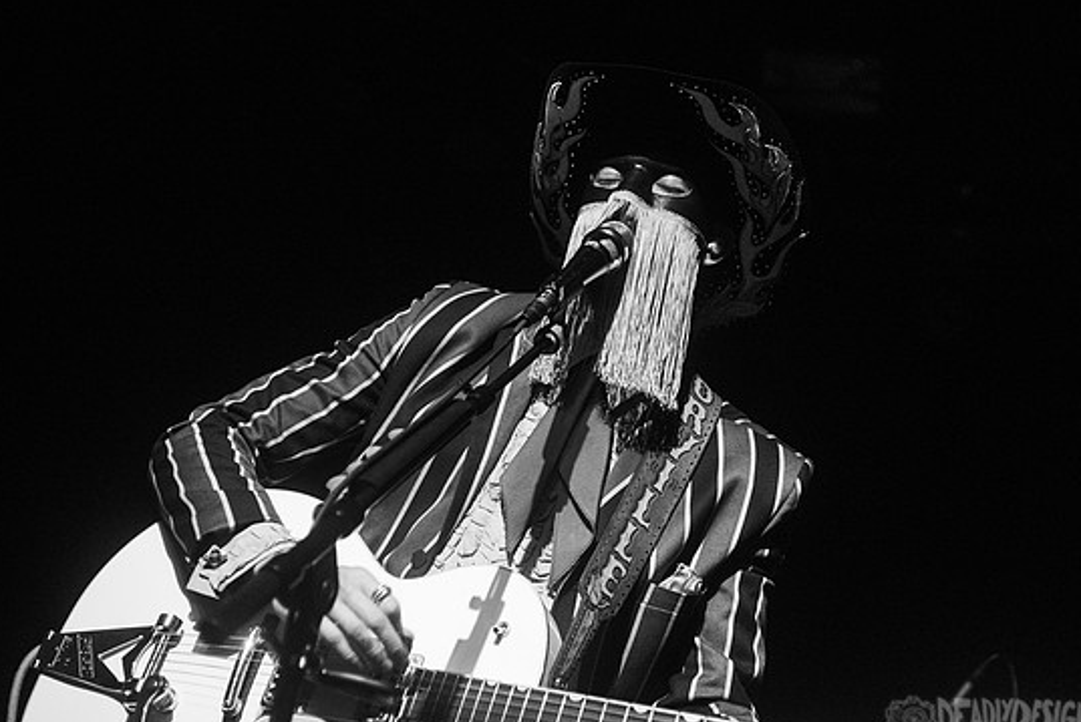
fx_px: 1953
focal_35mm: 65
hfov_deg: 30.9
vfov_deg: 21.0
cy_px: 318
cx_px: 630
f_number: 3.2
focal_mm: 52
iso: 3200
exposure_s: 1/250
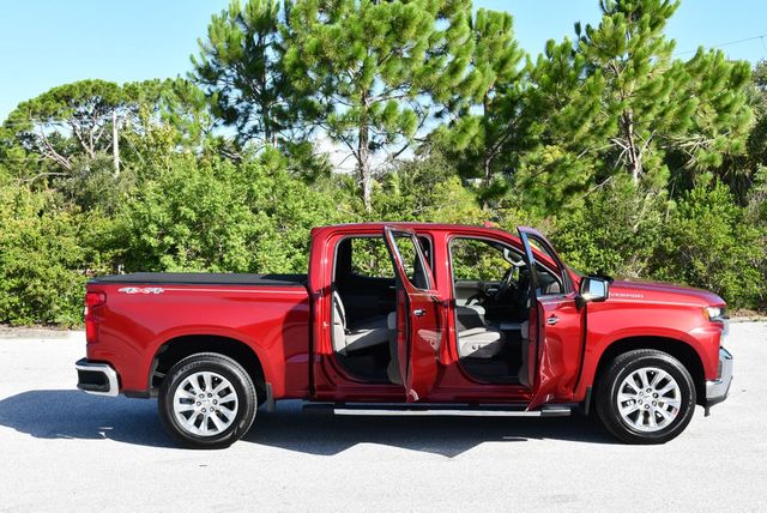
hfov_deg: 41.1
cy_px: 256
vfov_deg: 28.1
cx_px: 384
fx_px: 1024
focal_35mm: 48
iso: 200
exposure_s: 1/250
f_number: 7.1
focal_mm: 24
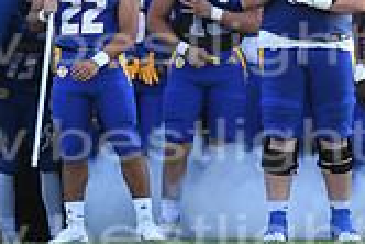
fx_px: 8785
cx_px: 339
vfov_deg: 1.6
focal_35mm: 866
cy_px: 1
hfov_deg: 2.4
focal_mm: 165
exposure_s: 1/500
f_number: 5.6
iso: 360
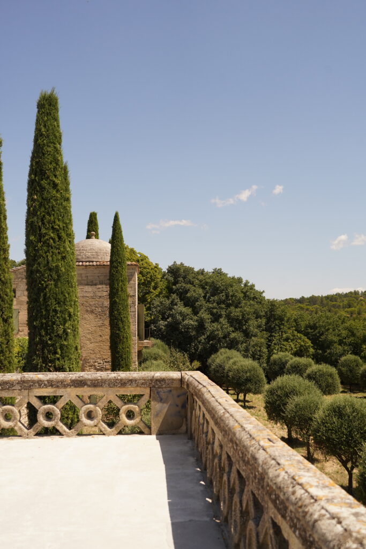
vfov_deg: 48.5
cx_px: 183
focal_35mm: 40
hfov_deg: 33.4
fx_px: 610
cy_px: 274
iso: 500
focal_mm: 40
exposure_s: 1/3200
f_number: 5
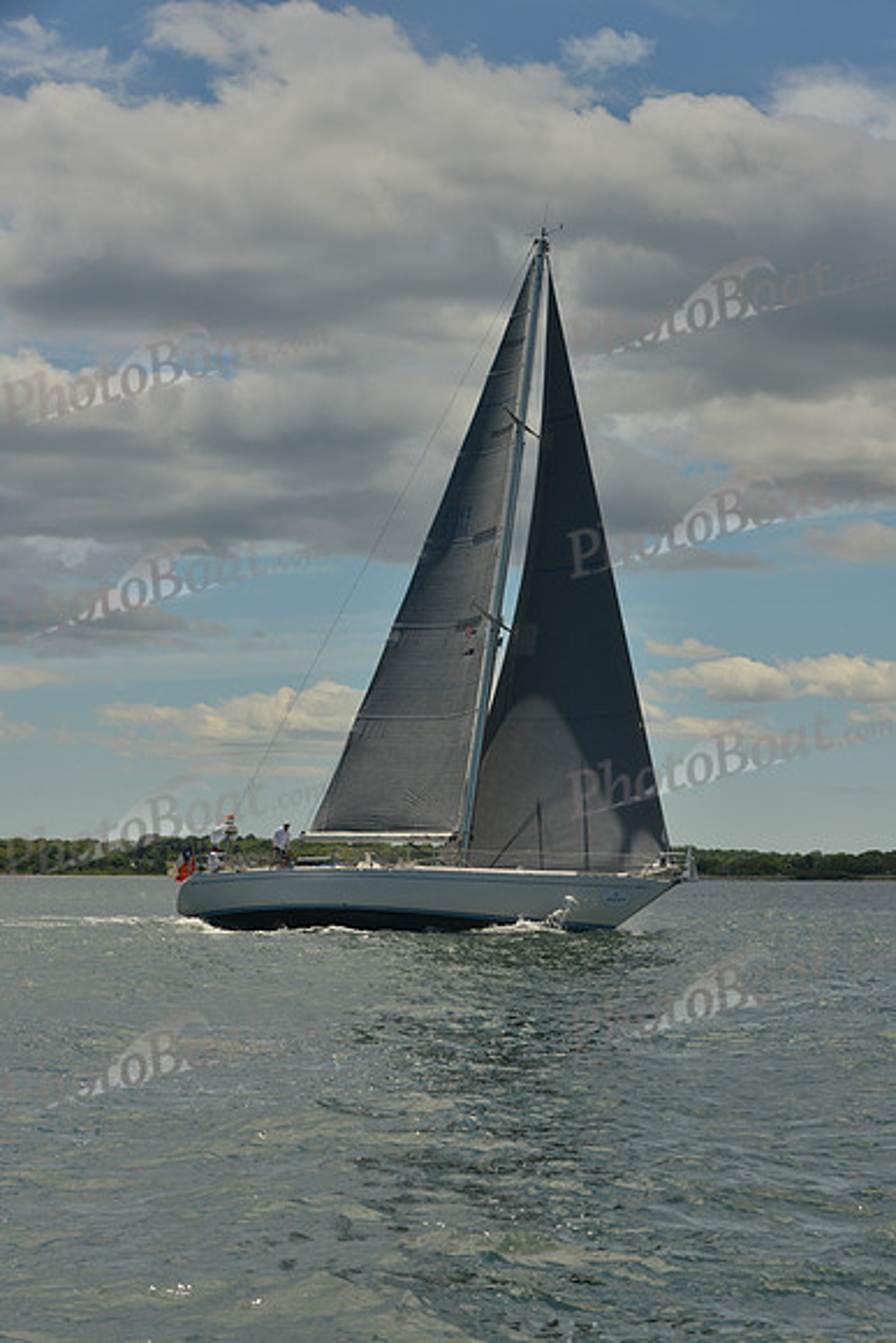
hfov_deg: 19.5
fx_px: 2612
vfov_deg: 28.8
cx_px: 448
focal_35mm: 70
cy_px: 672
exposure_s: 1/800
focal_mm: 70
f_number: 9
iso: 400
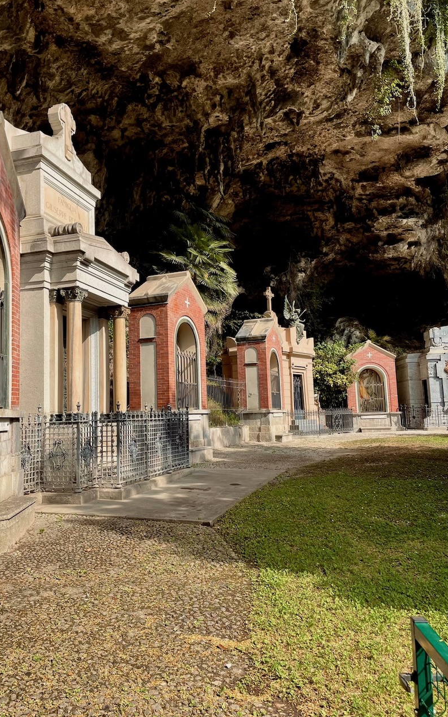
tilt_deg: +7.3
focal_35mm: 28
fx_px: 547
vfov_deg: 66.5
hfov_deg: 44.5
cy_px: 358
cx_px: 208
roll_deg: +2.0
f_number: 1.6
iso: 32
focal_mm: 4.2
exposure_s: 1/1435
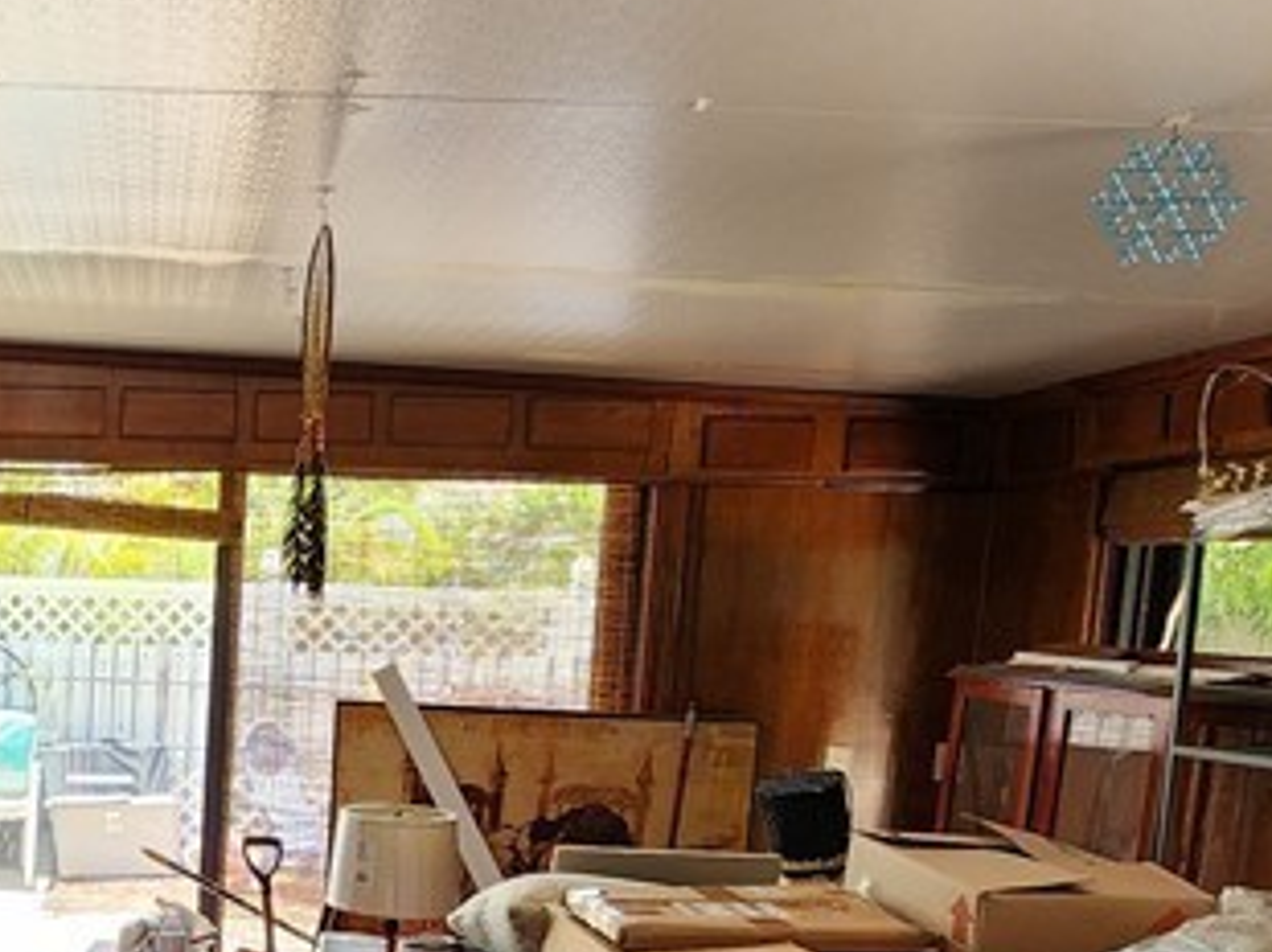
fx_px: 1579
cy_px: 854
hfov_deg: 38.4
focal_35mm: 43
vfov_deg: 32.0
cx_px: -33
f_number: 2.2
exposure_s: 1/60
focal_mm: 2.2
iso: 80
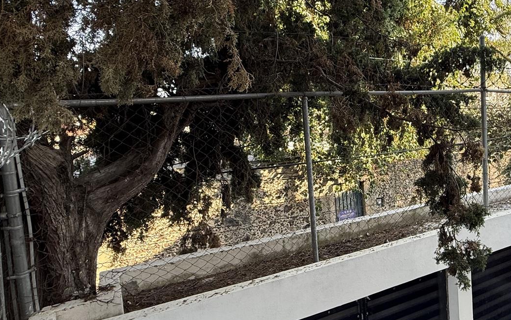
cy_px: 154
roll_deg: +3.9
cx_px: 376
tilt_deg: -3.7
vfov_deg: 43.1
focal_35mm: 29
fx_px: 404
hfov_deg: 61.4
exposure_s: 1/125
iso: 64
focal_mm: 2.22
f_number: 2.2
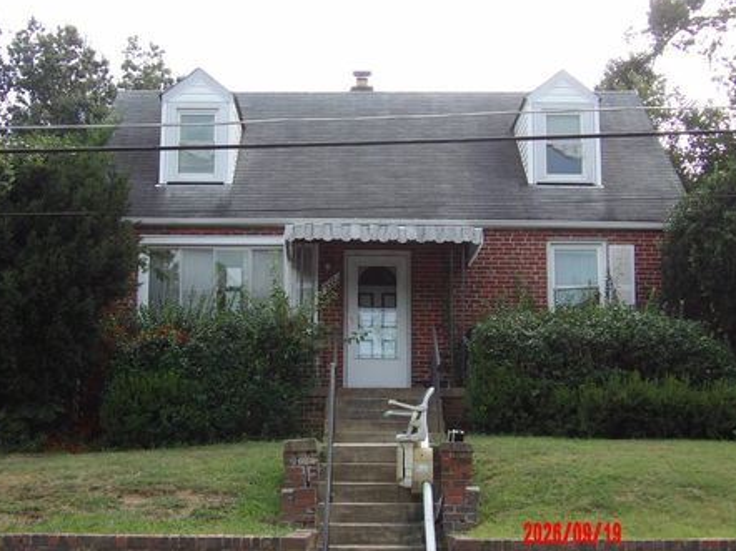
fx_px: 1275
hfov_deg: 32.2
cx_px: 345
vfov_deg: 24.4
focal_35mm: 60
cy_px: 290
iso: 100
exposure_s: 1/182
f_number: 3.9
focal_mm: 9.5
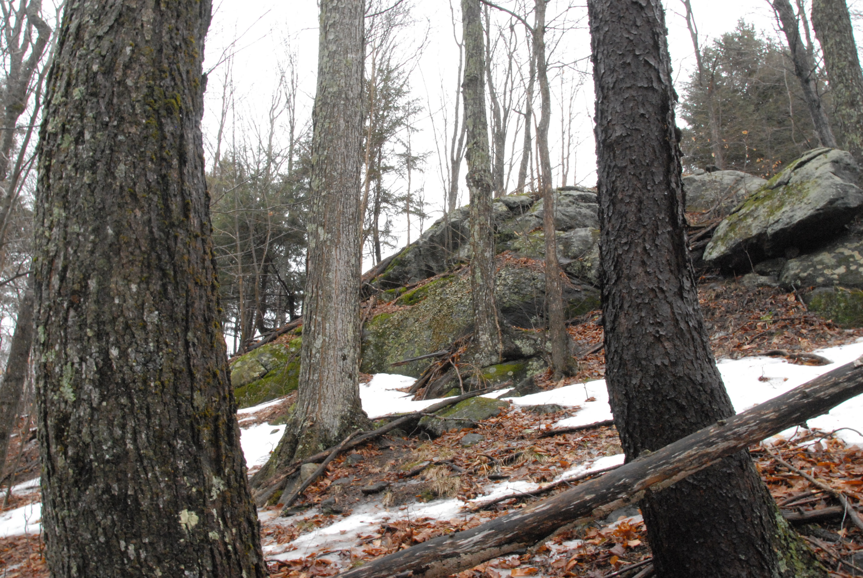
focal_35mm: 27
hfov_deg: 67.3
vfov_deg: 48.1
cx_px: 432
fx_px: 648
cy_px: 289
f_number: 22
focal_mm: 18
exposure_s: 1/30
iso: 1600
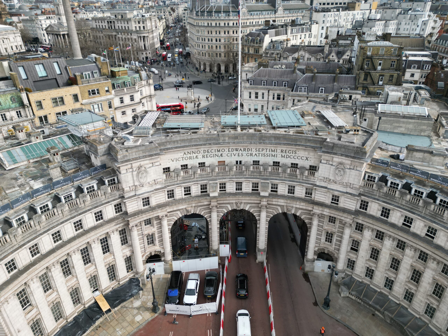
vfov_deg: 56.8
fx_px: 311
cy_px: 168
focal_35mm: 24
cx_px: 224
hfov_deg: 71.6
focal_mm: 6.72
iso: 150
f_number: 1.7
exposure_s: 1/2000
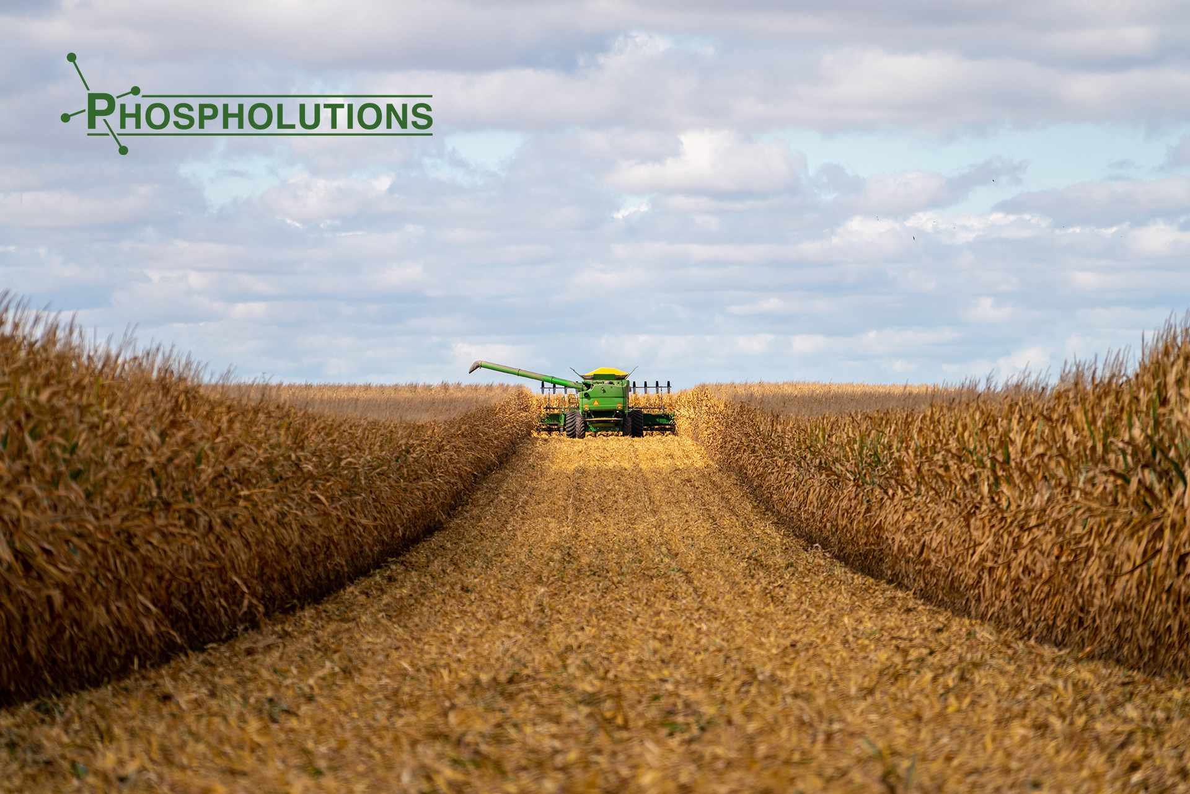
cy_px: 397
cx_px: 595
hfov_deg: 10.3
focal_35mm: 200
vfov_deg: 6.9
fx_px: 6612
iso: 200
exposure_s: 1/200
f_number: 4
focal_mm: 200
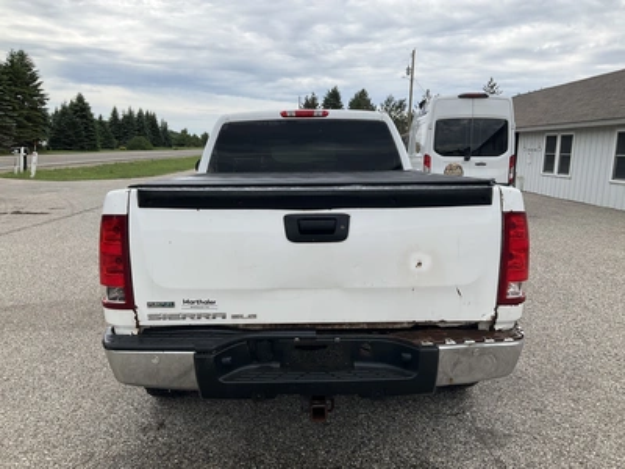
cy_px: 234
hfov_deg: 61.7
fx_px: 524
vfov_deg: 48.2
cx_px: 312
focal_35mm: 29
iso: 25
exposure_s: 1/1035
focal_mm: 3
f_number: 1.8
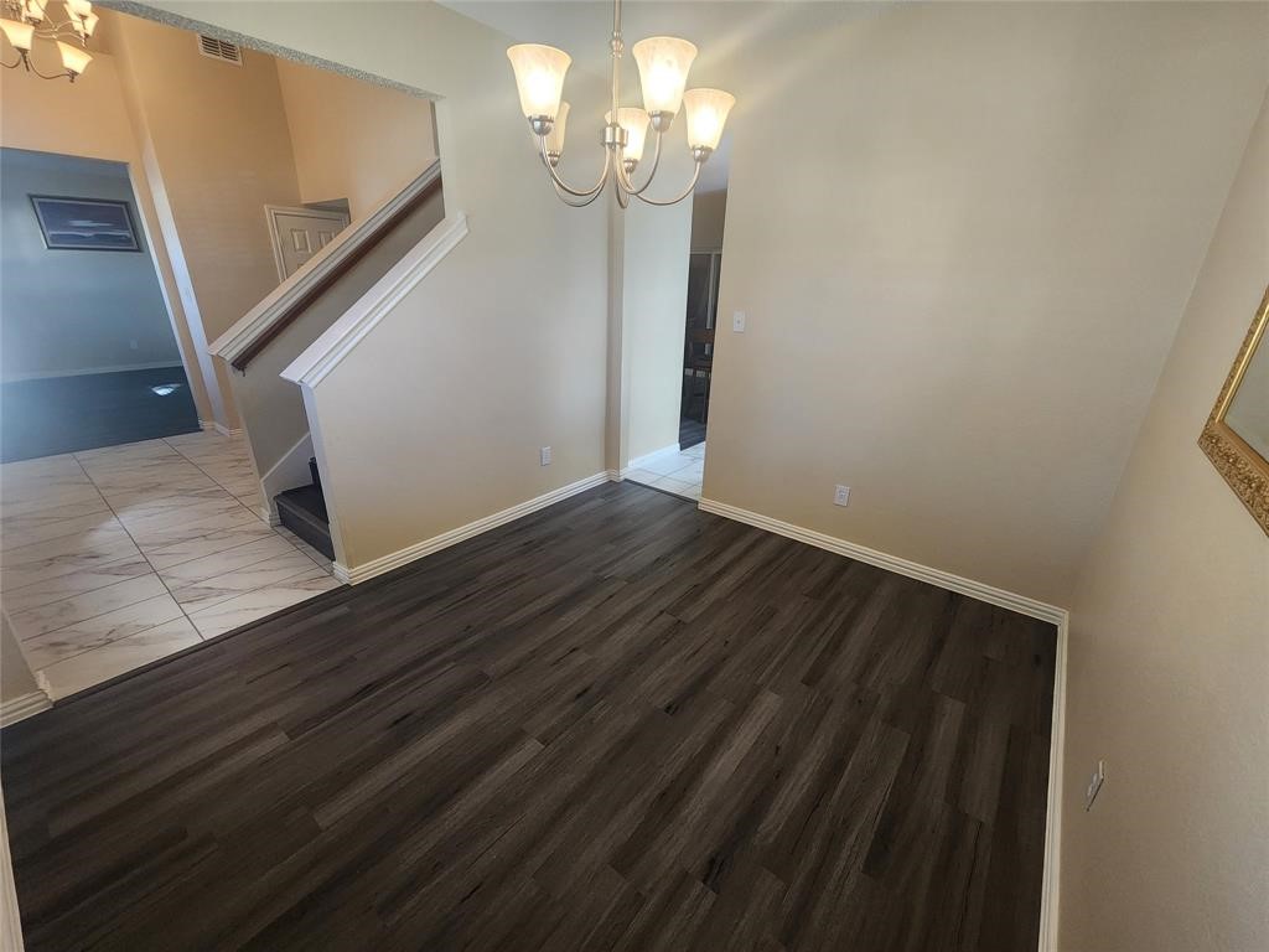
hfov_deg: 106.2
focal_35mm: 13
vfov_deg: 89.9
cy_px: 476
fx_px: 477
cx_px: 634
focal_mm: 2.2
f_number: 2.2
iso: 400
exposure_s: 1/60
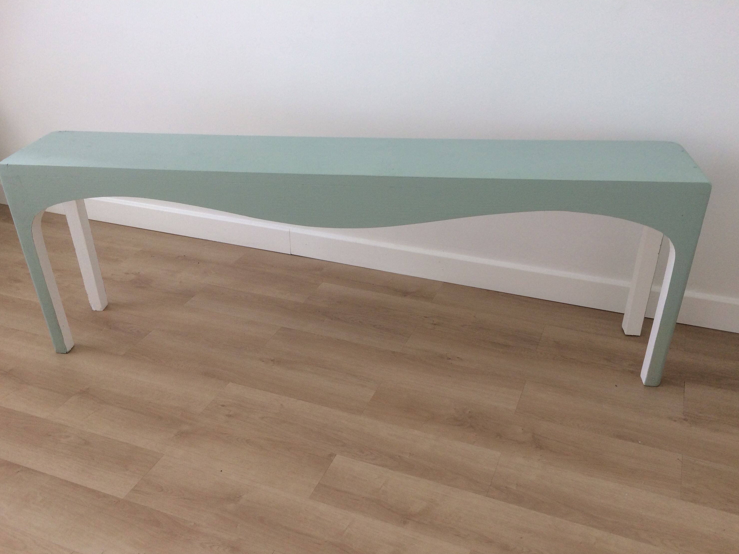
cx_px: 360
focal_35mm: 32
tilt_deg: -30.4
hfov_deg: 56.8
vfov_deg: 44.1
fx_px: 683
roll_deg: +1.1
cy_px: 302
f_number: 2.2
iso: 50
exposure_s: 1/100
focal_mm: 4.15
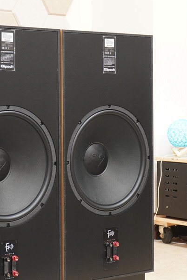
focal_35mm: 102
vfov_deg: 20.0
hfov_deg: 13.4
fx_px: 794
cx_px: 40
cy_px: 113
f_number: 6.3
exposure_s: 1/4
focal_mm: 35
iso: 200
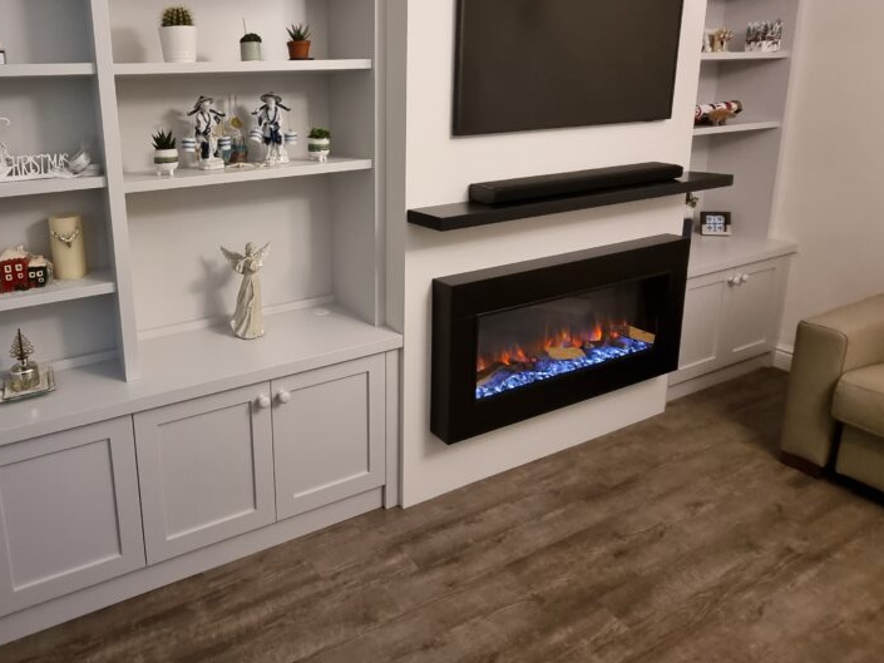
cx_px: 248
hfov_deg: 79.7
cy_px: 205
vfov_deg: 66.3
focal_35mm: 19
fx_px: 485
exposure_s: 1/33
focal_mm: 2.2
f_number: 2.2
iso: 640
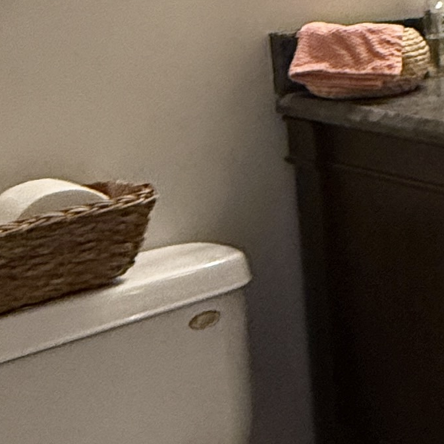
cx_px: 771
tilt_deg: -2.3
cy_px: 16
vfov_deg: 22.6
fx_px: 1074
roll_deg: -1.0
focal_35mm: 74
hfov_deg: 18.7
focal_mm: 2.22
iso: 320
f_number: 2.2
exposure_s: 1/120
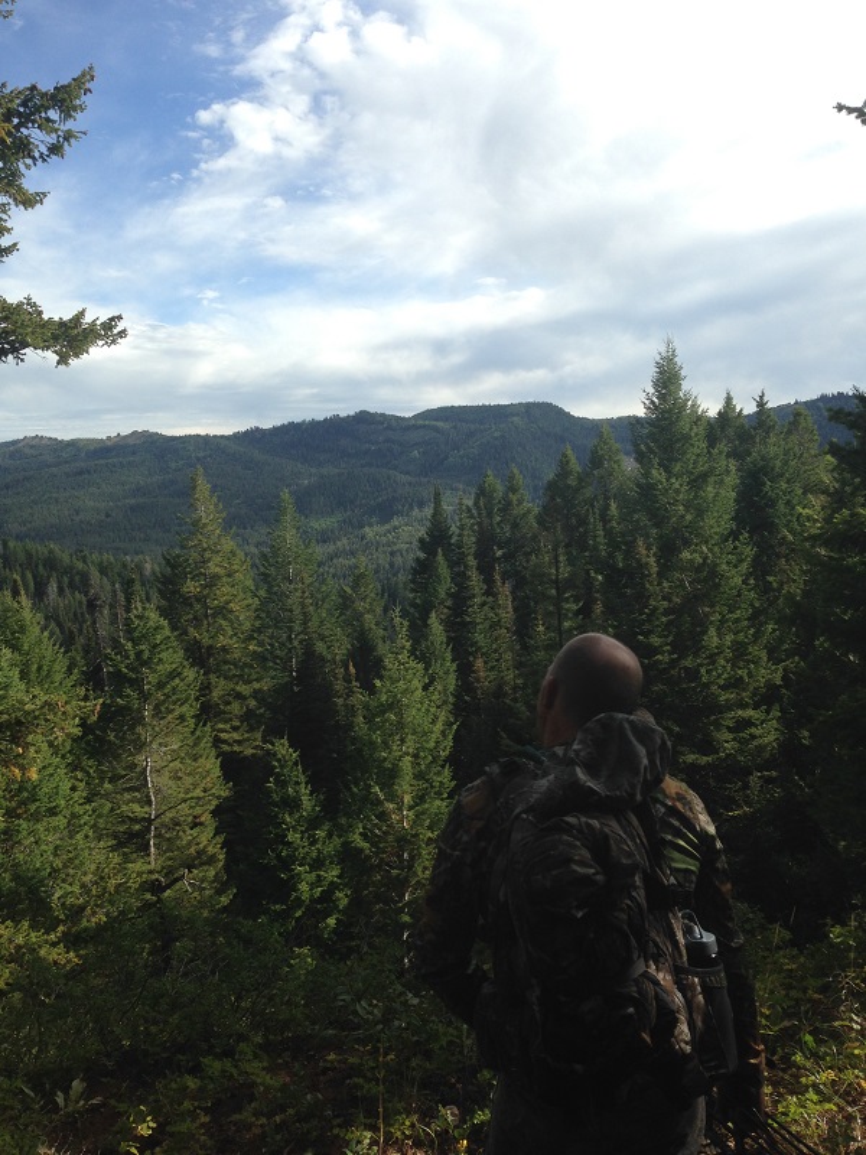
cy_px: 578
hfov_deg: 42.9
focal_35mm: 33
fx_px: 1101
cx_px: 433
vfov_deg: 55.4
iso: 50
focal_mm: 4.12
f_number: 2.4
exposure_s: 1/834
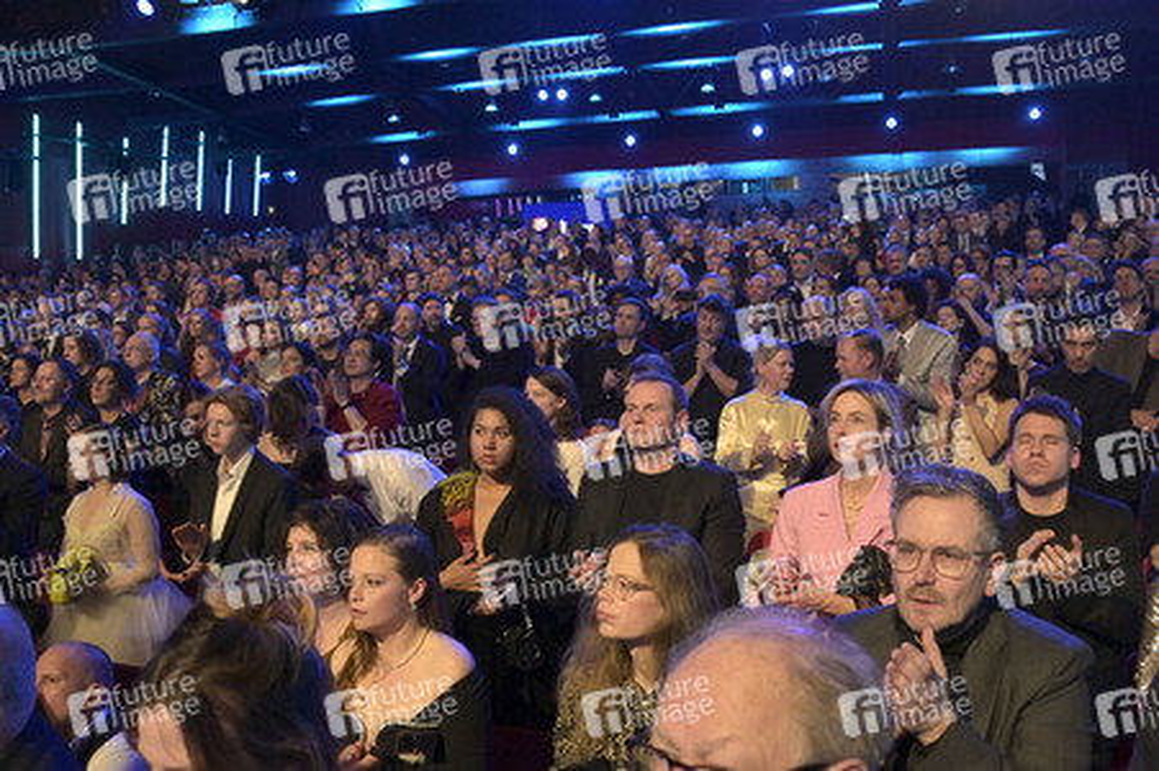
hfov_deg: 65.5
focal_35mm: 28
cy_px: 386
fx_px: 901
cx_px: 580
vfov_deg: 46.3
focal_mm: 28
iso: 8000
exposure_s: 1/160
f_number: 5.6
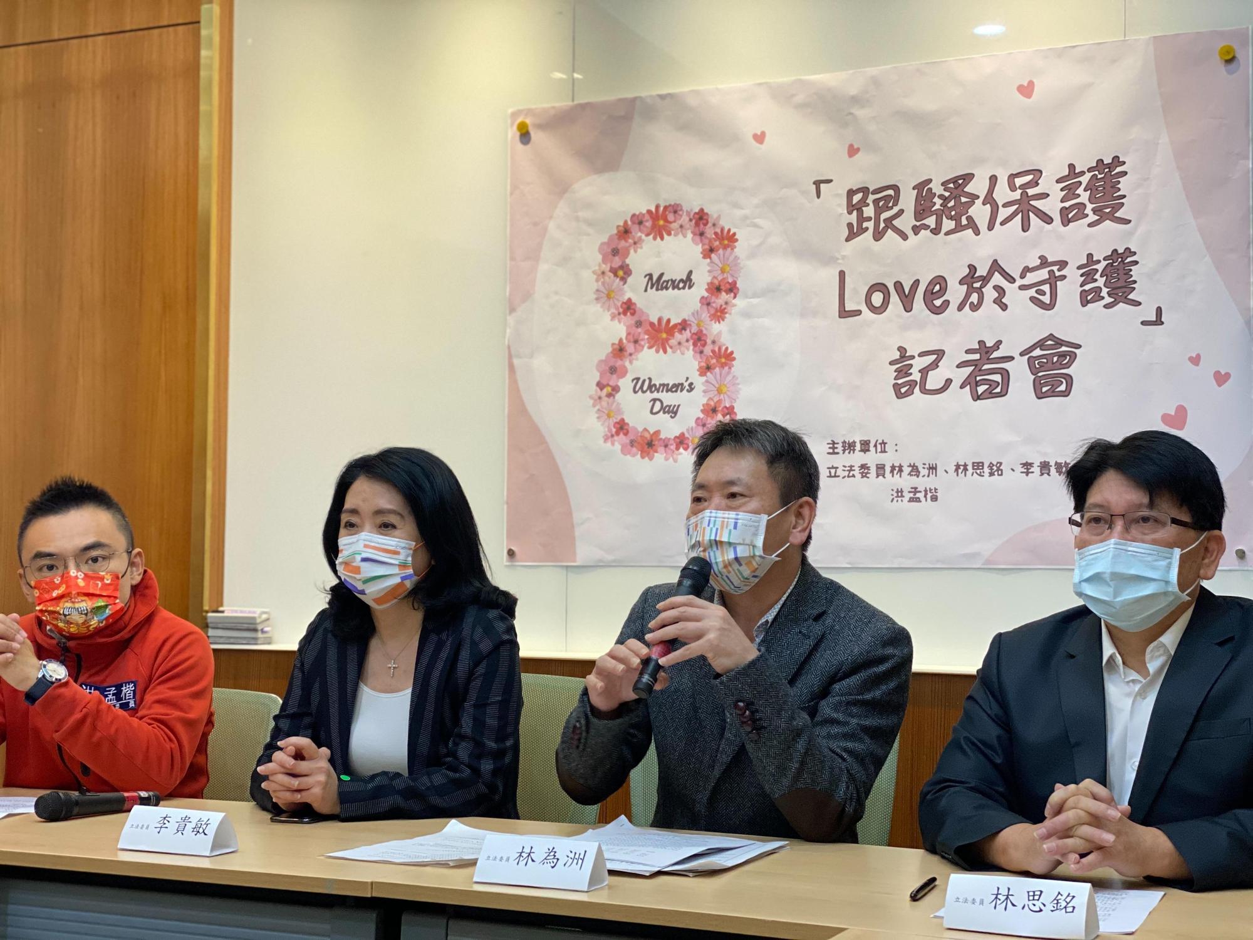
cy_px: 470
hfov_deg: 36.8
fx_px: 1882
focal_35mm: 52
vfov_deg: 28.0
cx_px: 626
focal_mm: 6
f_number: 2
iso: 250
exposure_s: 1/120
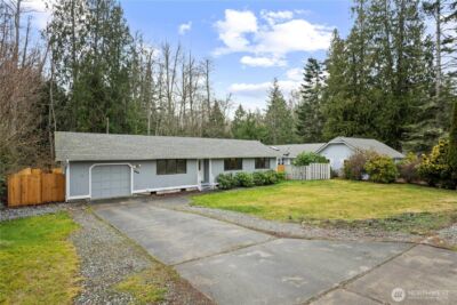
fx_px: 235
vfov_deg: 66.0
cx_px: 228
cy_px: 152
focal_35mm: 18
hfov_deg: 88.4
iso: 200
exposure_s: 1/50
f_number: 9
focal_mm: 18.5
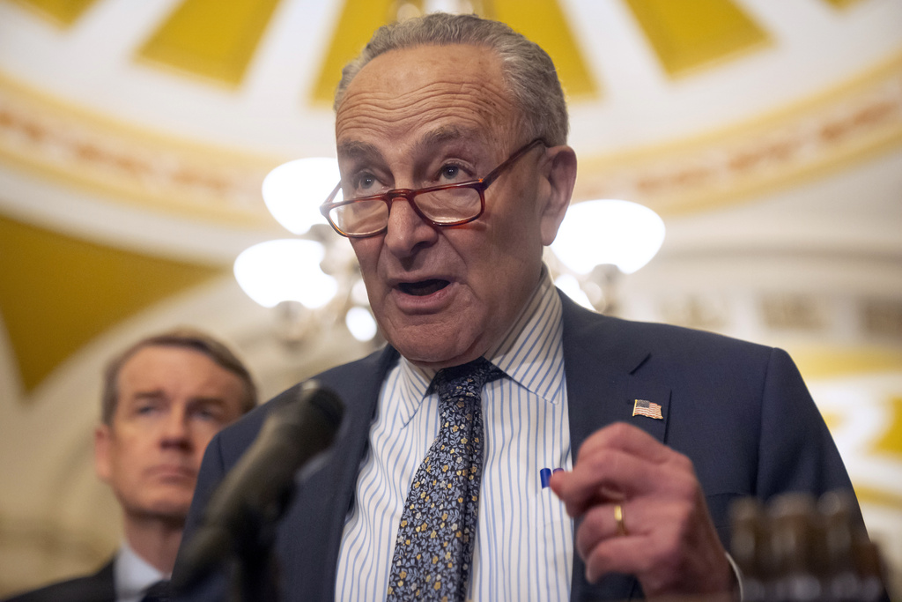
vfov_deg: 19.5
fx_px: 1754
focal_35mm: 70
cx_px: 451
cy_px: 301
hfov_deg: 28.8
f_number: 2.8
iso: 8000
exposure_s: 1/320
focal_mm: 70
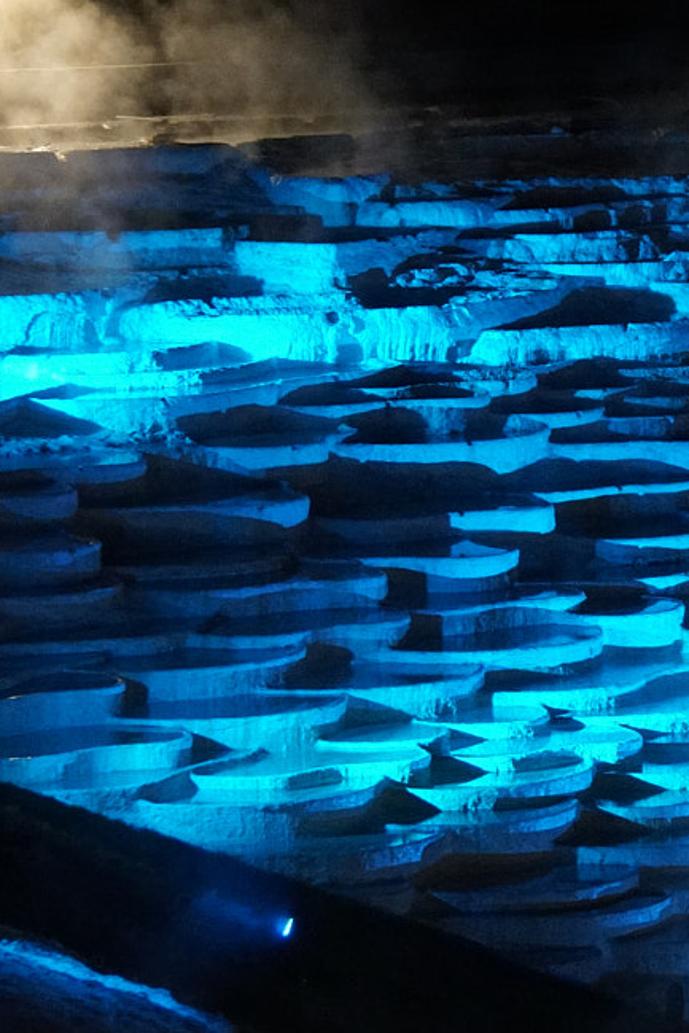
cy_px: 450
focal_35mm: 314
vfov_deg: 6.6
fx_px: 9016
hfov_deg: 4.4
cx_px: 956
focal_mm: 85
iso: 3200
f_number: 4.5
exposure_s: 1/25
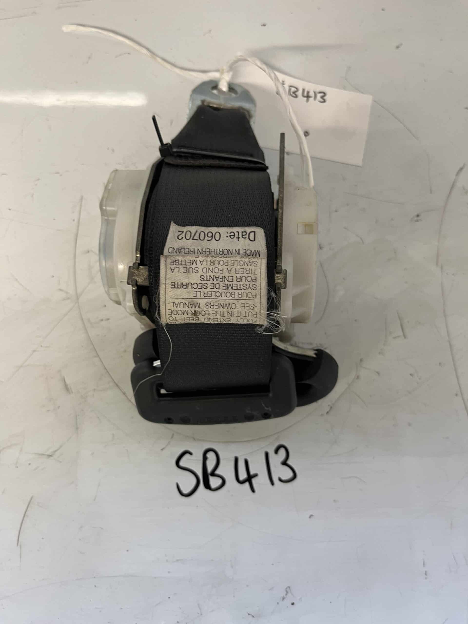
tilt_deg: -74.7
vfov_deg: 67.3
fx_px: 469
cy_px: 312
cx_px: 234
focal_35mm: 26
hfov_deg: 53.1
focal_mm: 5.1
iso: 100
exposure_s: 1/50
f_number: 1.6
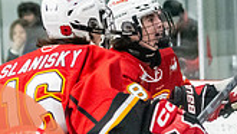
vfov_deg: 3.2
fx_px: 2358
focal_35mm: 375
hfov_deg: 5.6
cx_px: 450
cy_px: 157
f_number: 2.8
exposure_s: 1/800
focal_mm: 70
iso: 3200
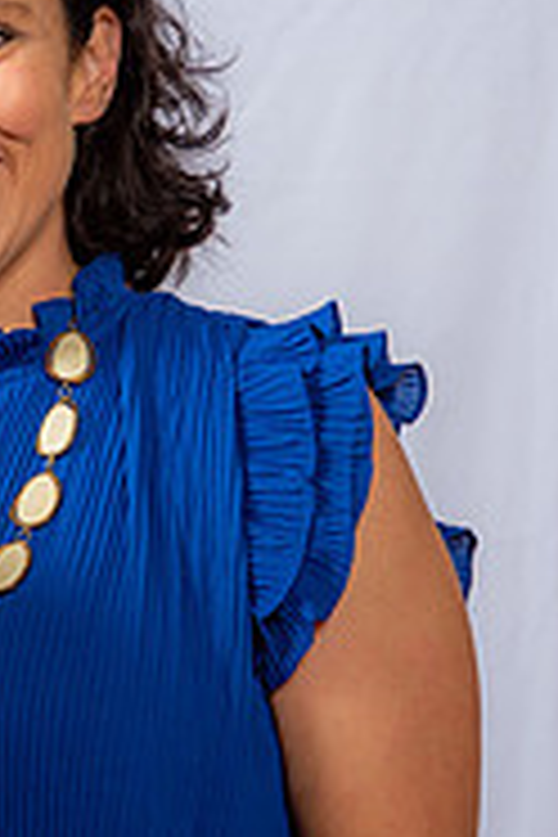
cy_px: 508
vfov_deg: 10.0
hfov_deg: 6.6
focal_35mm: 206
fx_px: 4789
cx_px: -32
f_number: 6.3
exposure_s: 1/160
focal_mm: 66
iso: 250
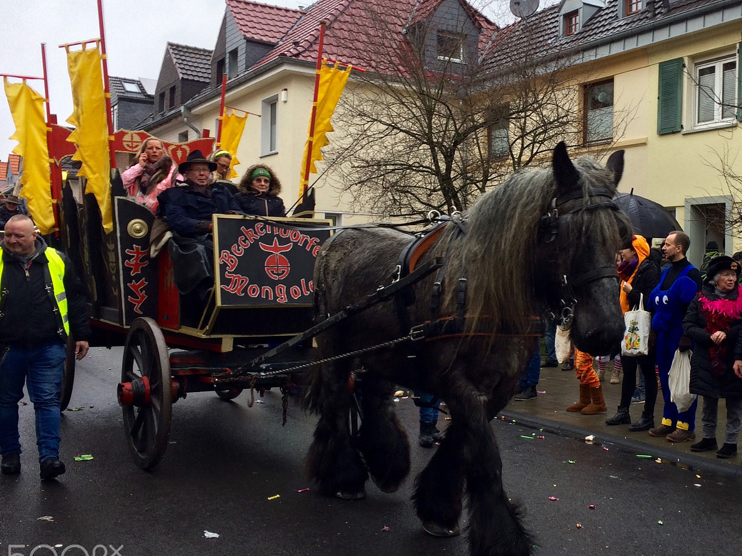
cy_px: 267
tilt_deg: -1.5
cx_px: 468
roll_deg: +0.0
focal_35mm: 39
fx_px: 836
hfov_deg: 47.4
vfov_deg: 36.8
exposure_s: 1/144
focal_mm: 4.15
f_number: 2.2
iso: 32
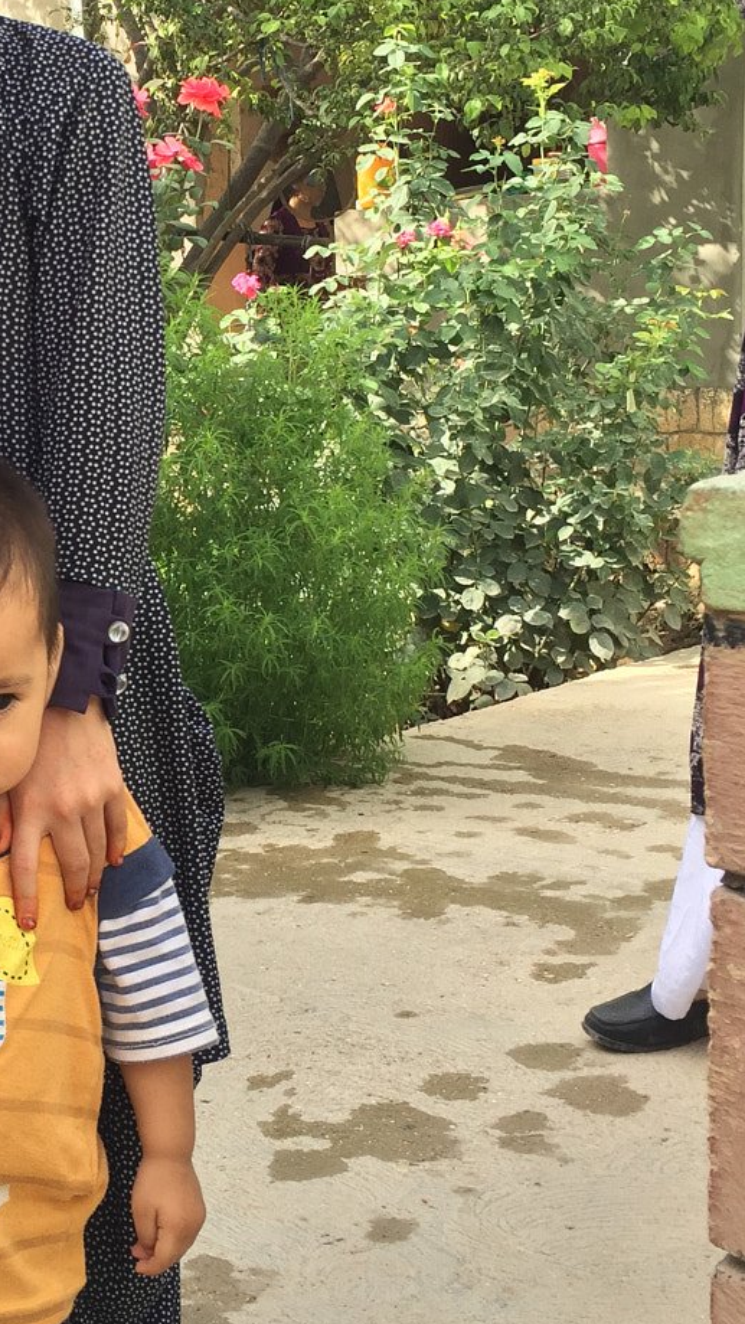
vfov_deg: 37.7
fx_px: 1931
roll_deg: +1.9
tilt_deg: -6.0
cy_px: 526
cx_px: -26
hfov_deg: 21.0
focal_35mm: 55
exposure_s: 1/165
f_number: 2.2
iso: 32
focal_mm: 4.15
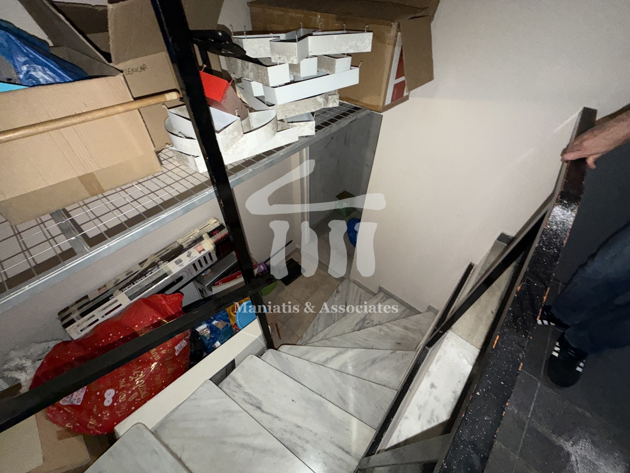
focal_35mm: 14
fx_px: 255
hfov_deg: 102.1
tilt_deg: -47.0
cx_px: 315
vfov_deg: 85.7
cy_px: 236
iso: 250
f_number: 2.2
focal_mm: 2.22
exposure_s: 1/25
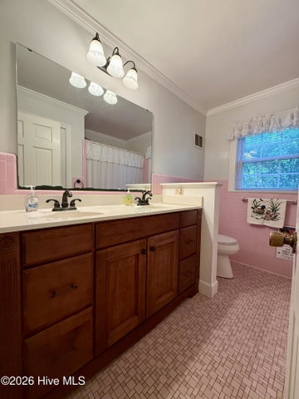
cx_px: 150
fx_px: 161
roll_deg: -2.3
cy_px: 200
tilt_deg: -2.1
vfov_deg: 102.1
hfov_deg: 85.7
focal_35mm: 14
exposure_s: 1/60
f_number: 2.2
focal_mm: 2.22
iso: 400
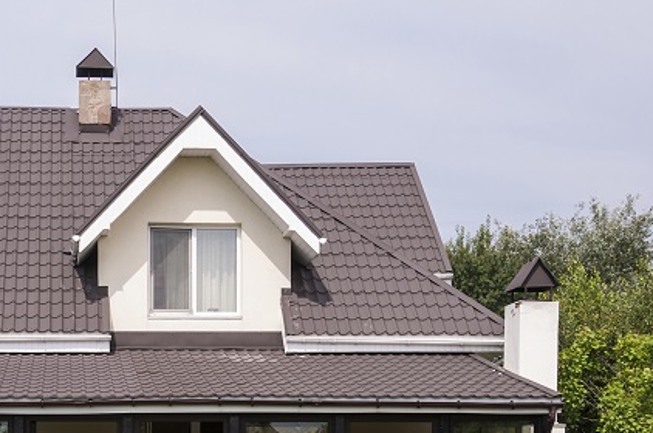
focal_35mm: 74
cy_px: 400
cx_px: 128
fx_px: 1340
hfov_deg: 26.8
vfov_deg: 18.0
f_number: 9
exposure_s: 1/320
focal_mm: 26
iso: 100
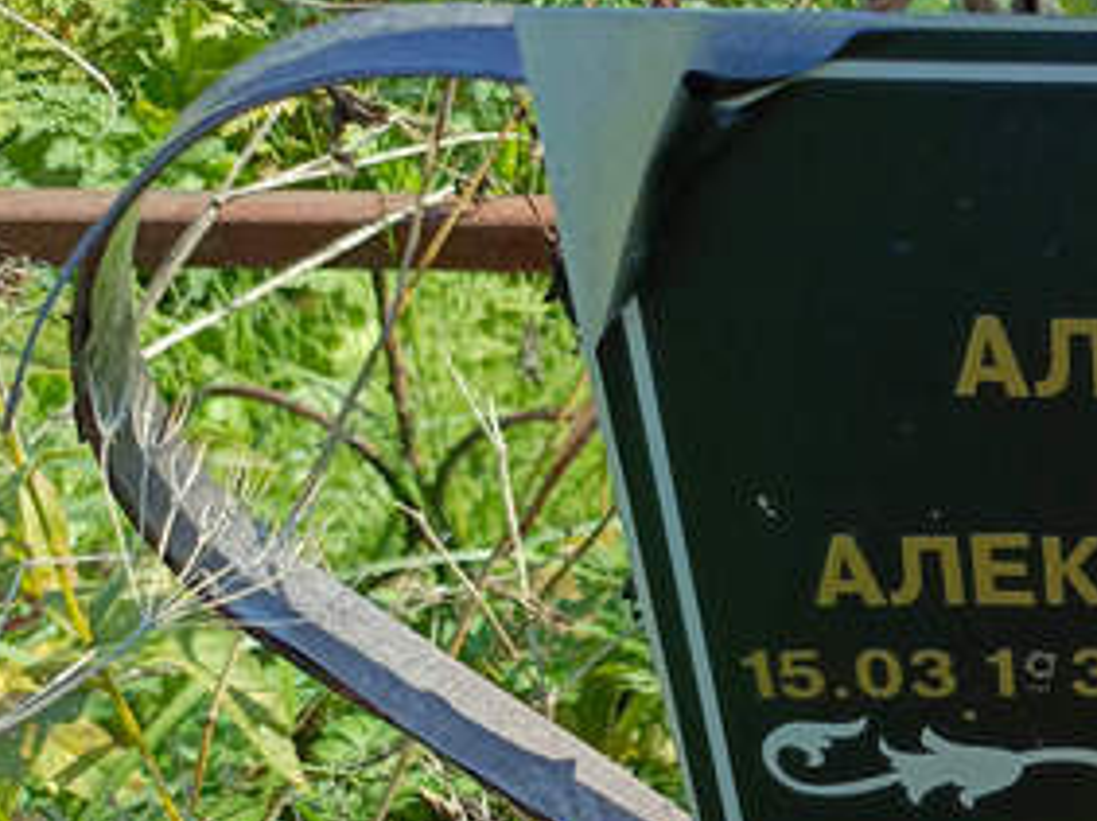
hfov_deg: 24.1
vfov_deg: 20.4
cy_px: 677
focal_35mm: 71
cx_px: 1416
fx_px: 2248
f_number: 1.69
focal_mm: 4.76
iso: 117
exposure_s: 1/572
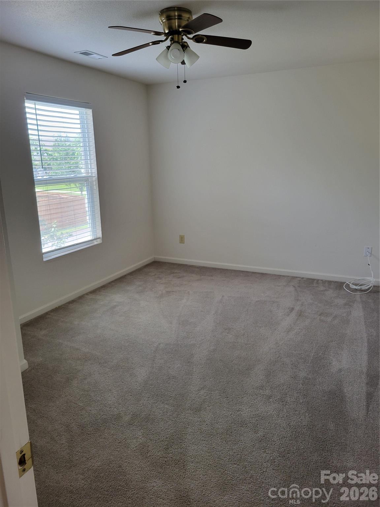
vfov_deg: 67.3
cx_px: 190
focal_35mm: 26
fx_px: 381
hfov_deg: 53.1
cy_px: 254
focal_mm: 5.4
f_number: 1.8
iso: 100
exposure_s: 1/120
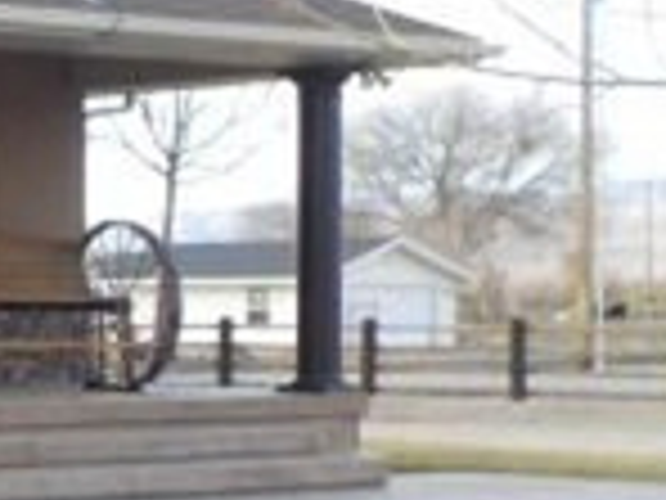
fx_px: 2501
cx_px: -747
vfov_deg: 11.4
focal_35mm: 130
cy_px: 324
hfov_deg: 12.8
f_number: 3.3
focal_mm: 4.1
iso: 125
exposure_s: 1/320
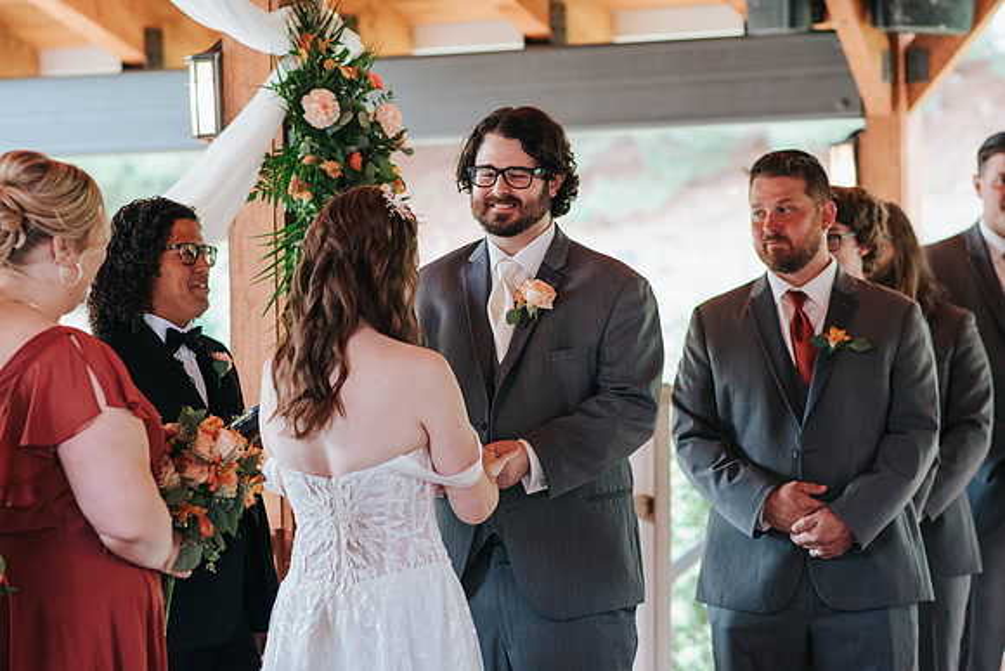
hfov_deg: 16.1
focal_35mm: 128
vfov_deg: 10.8
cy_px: 336
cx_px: 502
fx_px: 3560
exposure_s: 1/250
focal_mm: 85
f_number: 2.8
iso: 800
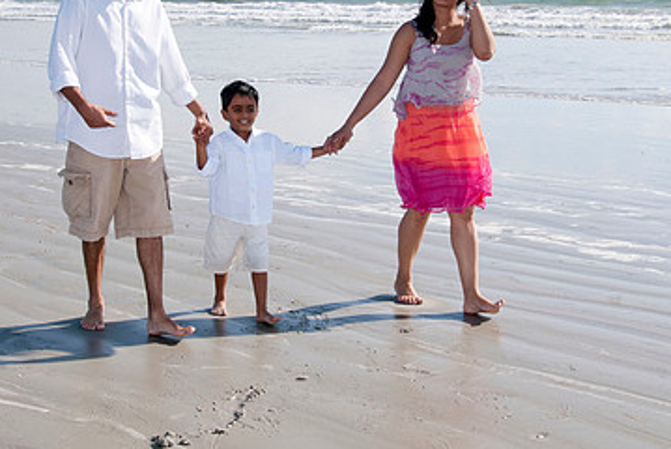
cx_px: 286
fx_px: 1212
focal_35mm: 65
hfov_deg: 30.9
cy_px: 96
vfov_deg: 20.7
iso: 100
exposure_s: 1/250
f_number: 11
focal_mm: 26
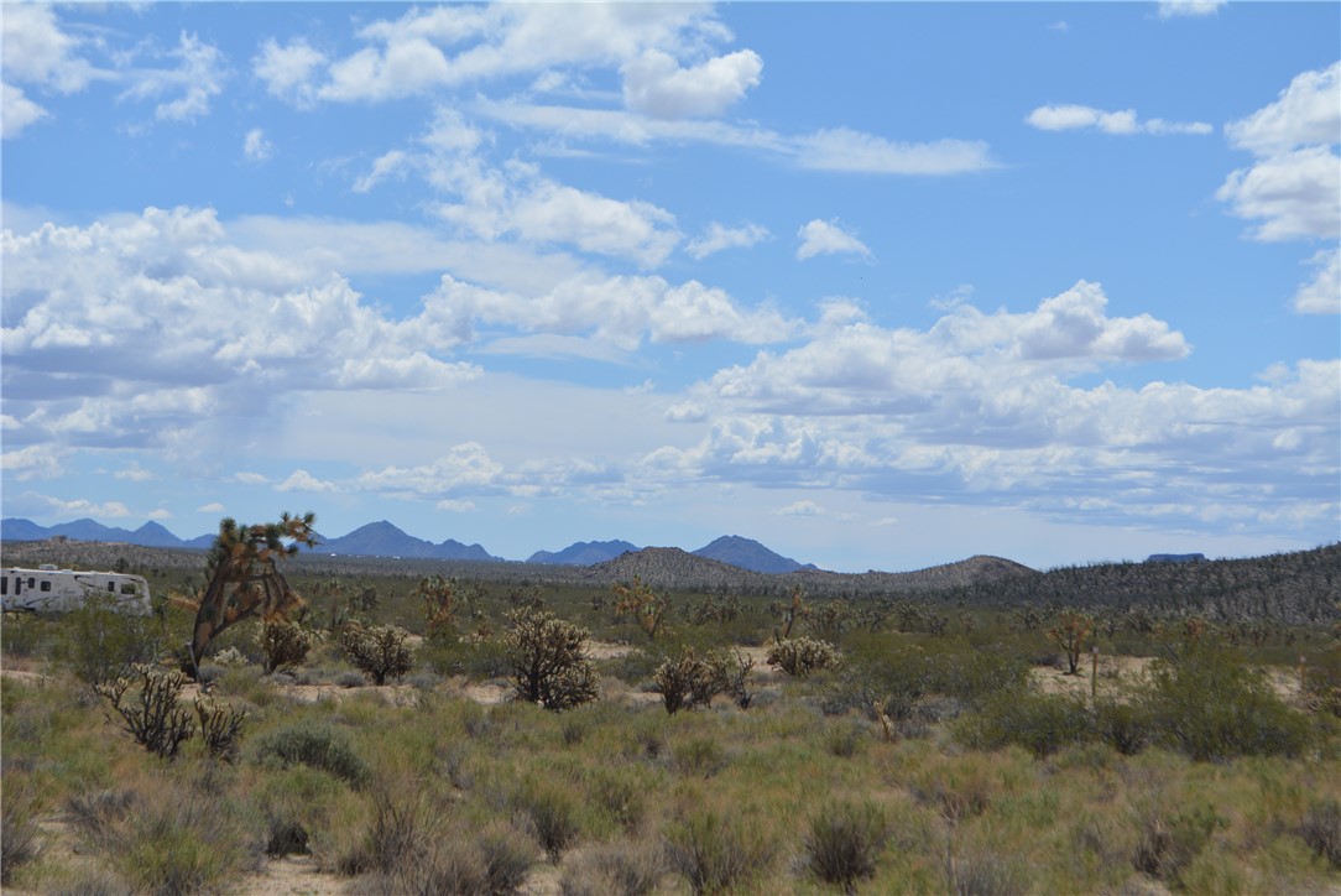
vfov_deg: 16.6
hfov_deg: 24.6
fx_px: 3075
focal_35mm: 82
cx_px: 670
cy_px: 448
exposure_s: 1/2000
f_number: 8
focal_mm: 55
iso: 400
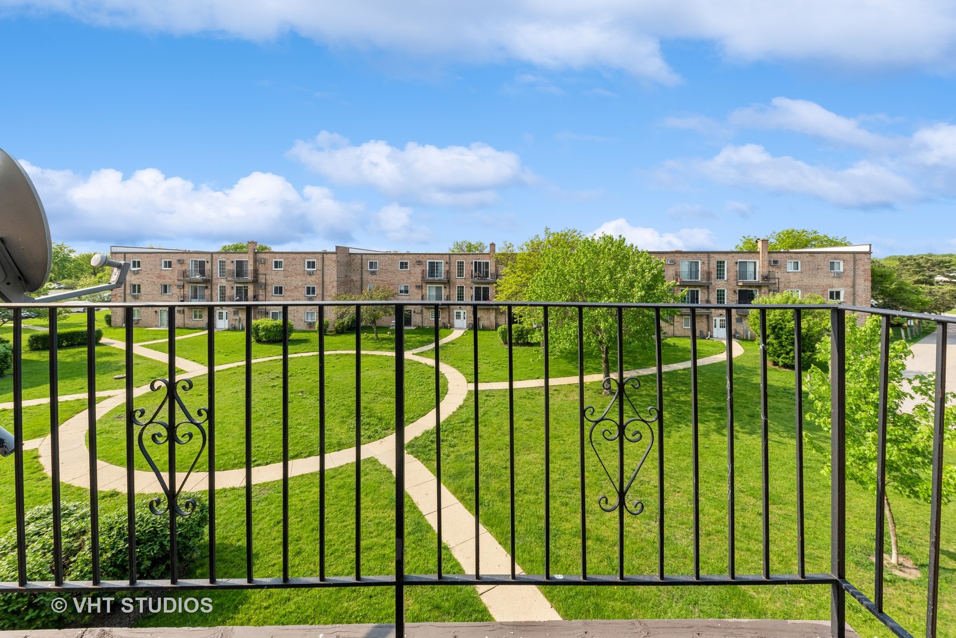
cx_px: 478
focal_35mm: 12
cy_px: 319
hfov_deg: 112.6
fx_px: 319
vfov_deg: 90.0
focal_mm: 12
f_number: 9
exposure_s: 1/320
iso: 200
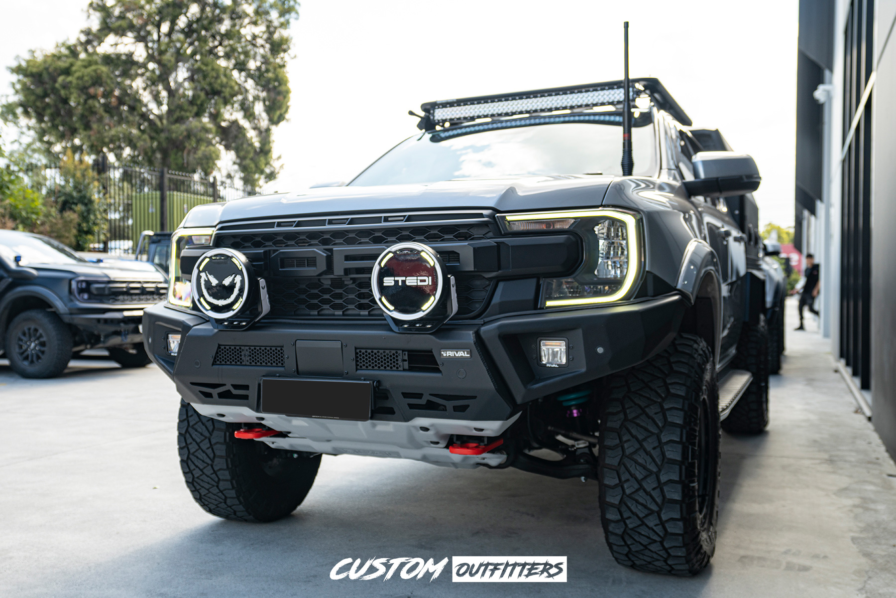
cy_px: 299
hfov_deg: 63.7
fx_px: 722
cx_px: 448
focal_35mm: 29
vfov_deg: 45.0
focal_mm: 29
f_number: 4
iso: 100
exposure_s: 1/100
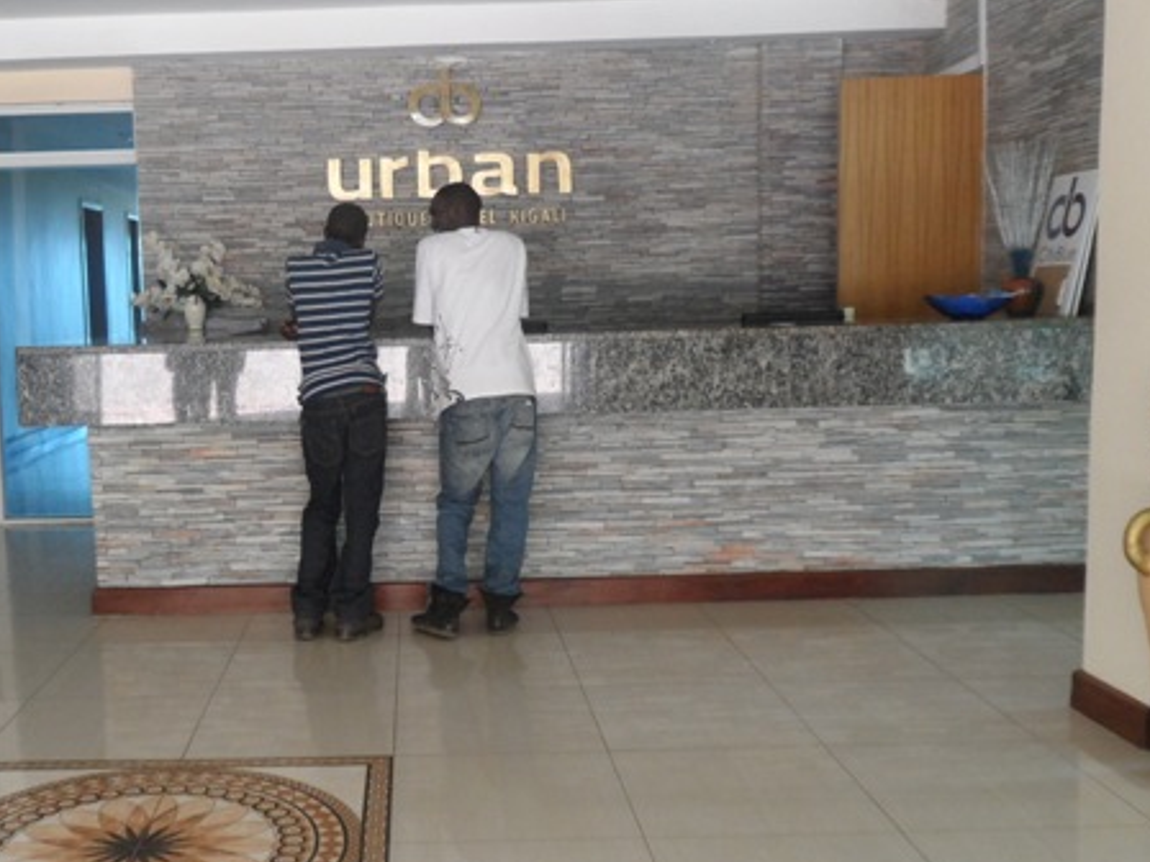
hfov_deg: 46.1
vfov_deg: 36.0
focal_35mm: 40
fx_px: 1329
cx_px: 385
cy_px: 449
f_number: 3.1
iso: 240
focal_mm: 4.9
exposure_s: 1/30
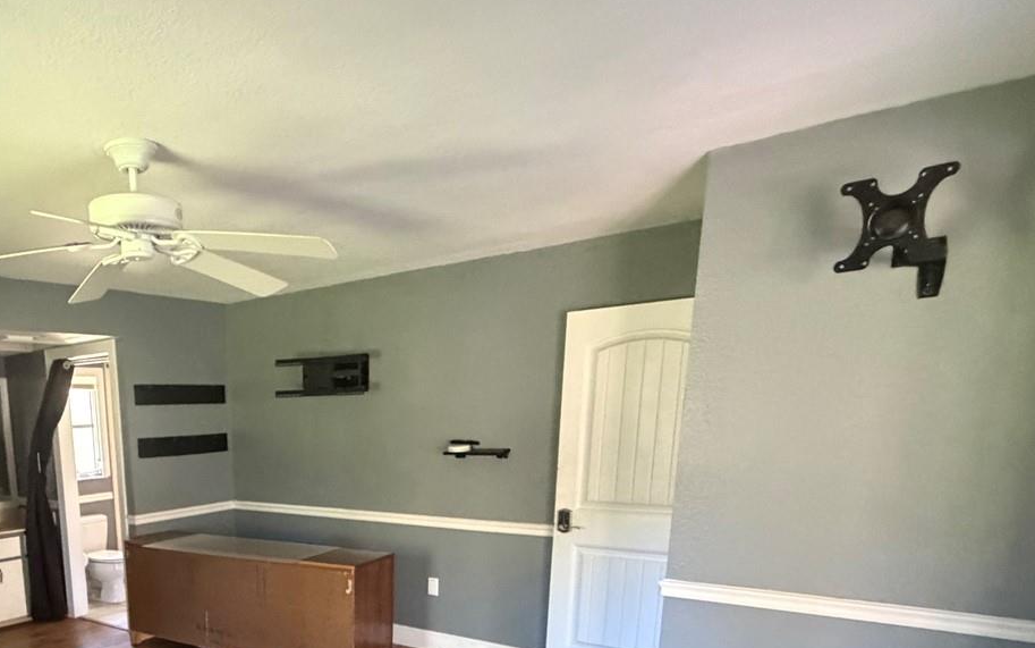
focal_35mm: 26
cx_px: 246
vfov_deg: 43.5
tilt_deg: -11.8
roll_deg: +3.2
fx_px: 734
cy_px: 582
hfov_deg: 65.6
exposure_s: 1/60
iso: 1000
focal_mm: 2.22
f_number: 2.2
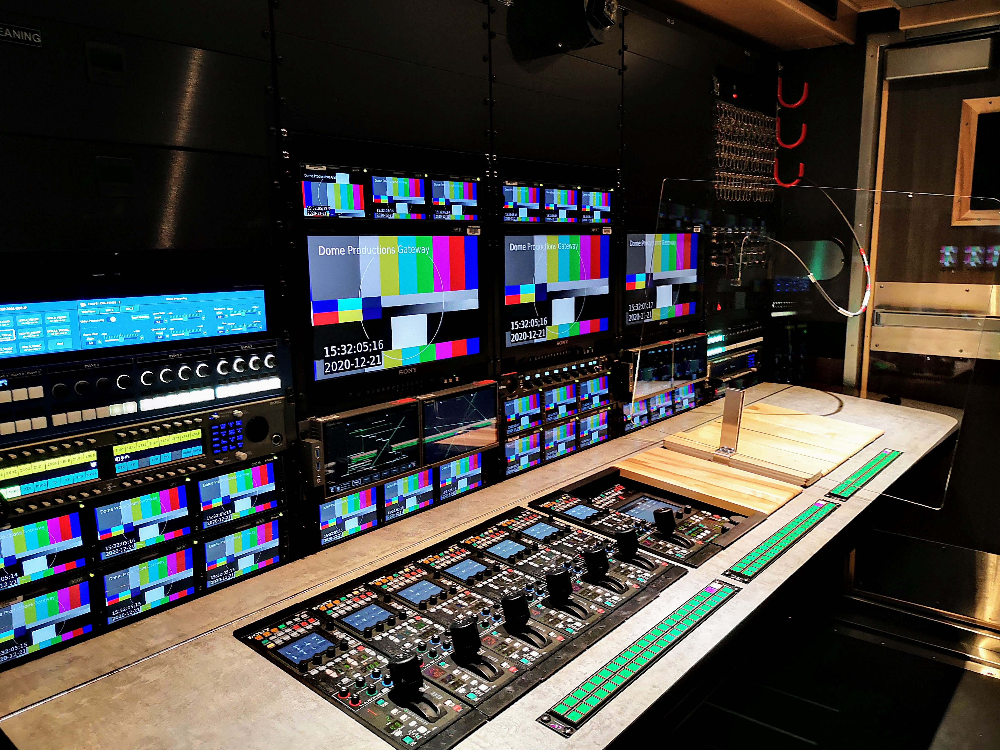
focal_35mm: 27
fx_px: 780
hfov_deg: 65.3
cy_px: 375
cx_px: 500
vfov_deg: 51.4
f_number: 1.8
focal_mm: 3.95
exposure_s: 1/60
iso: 500
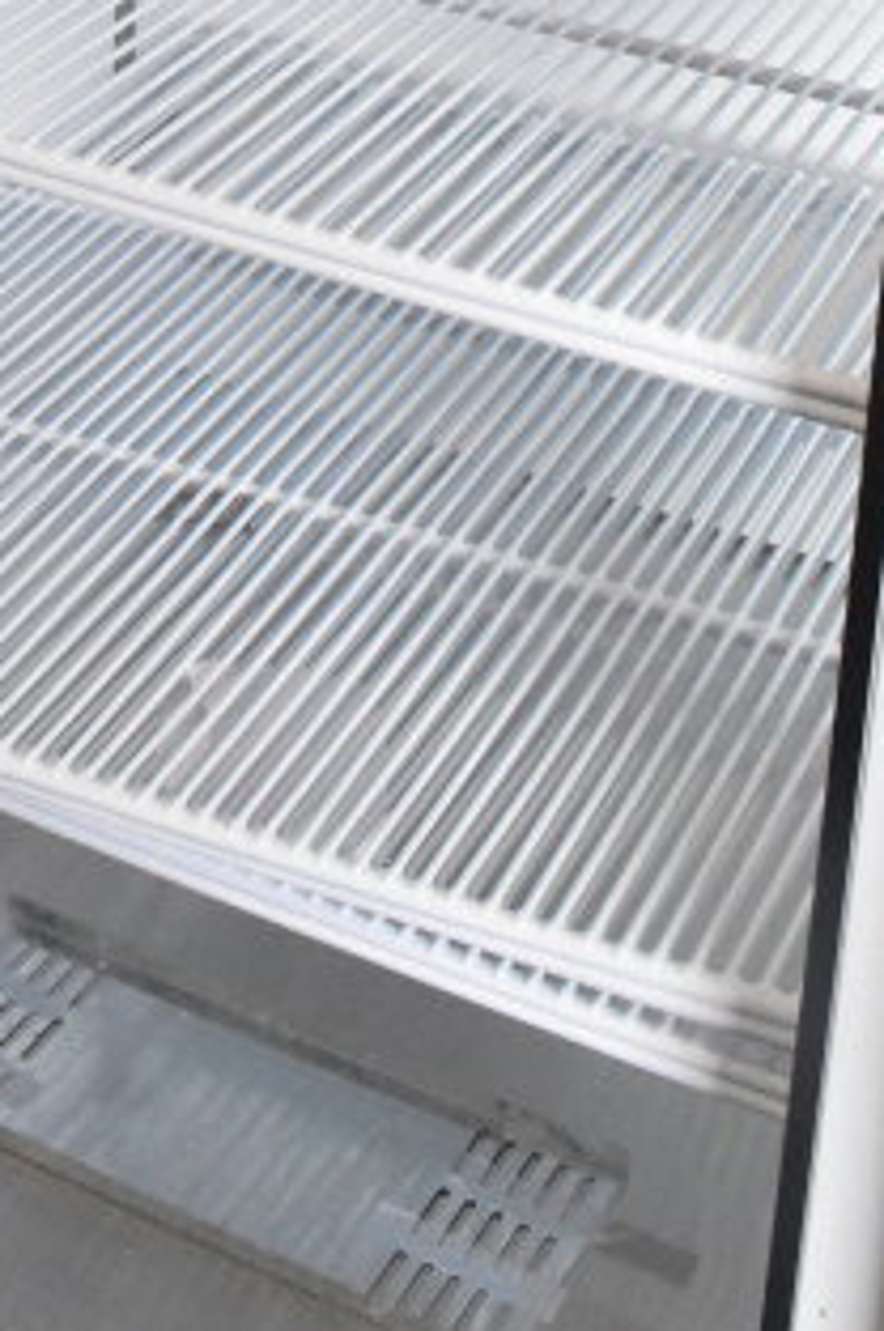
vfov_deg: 22.5
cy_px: -474
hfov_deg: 17.1
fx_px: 2916
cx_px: 225
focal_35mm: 79
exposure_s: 1/400
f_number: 10
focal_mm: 18
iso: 6400
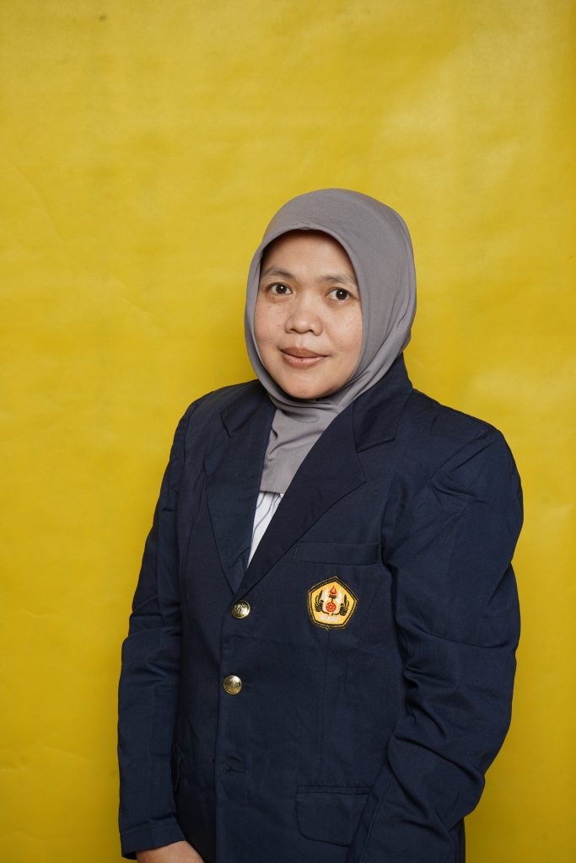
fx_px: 1679
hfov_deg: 19.5
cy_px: 432
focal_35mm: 70
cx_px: 288
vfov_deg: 28.8
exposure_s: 1/250
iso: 250
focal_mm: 70
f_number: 9
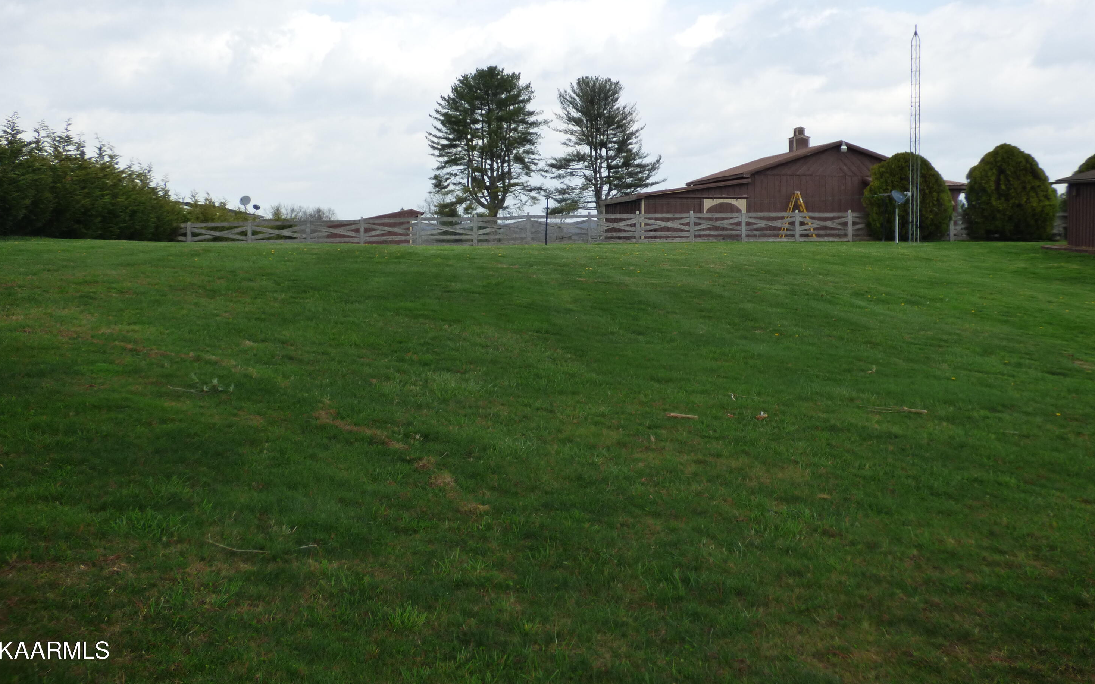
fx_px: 1164
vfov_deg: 32.7
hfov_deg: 50.4
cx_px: 555
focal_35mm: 39
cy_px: 269
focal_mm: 6.18
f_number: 3.4
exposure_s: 1/640
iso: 160
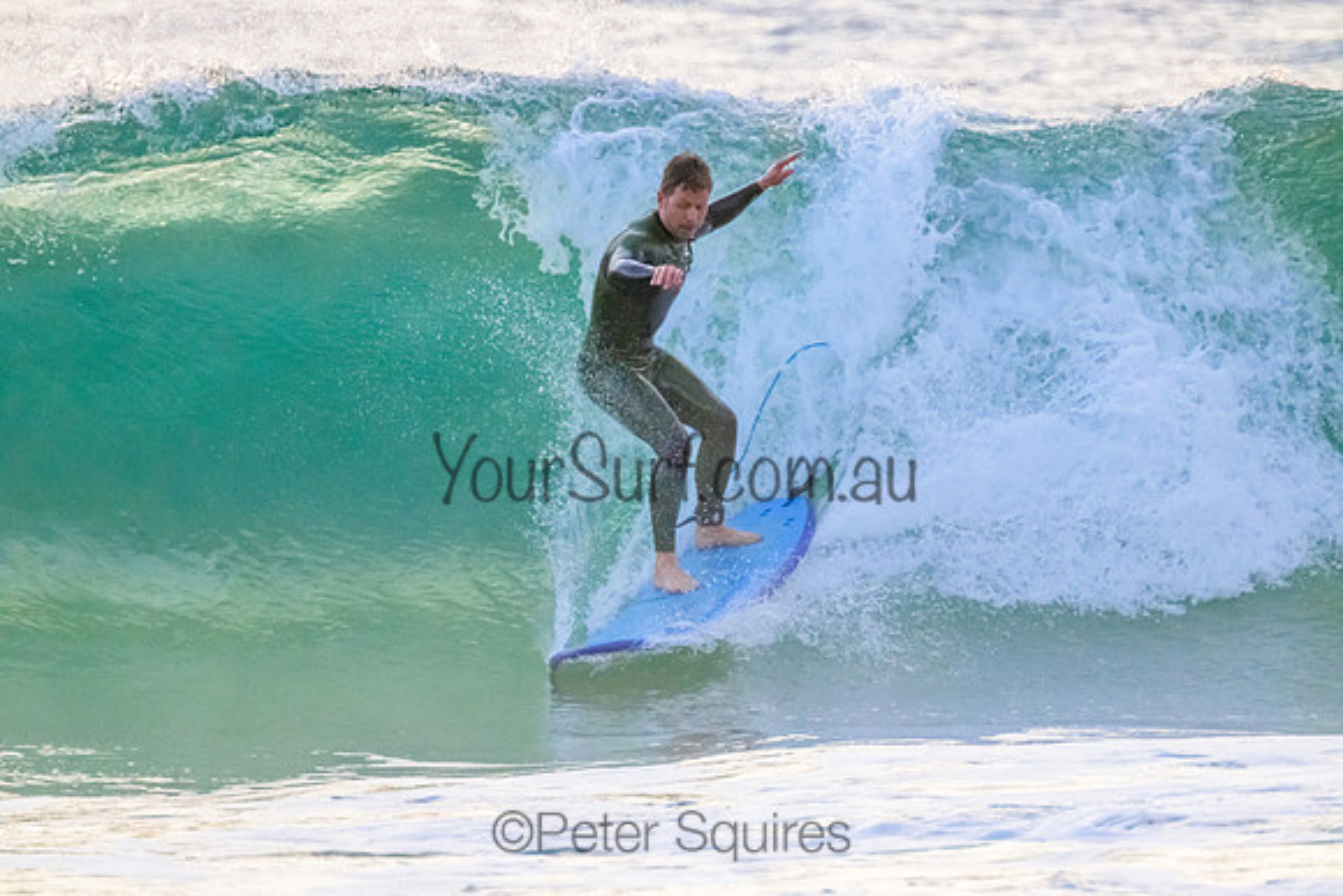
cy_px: 448
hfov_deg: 2.6
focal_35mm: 800
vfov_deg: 1.7
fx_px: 29850
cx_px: 672
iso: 7200
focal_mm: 800
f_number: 11
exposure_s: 1/1250
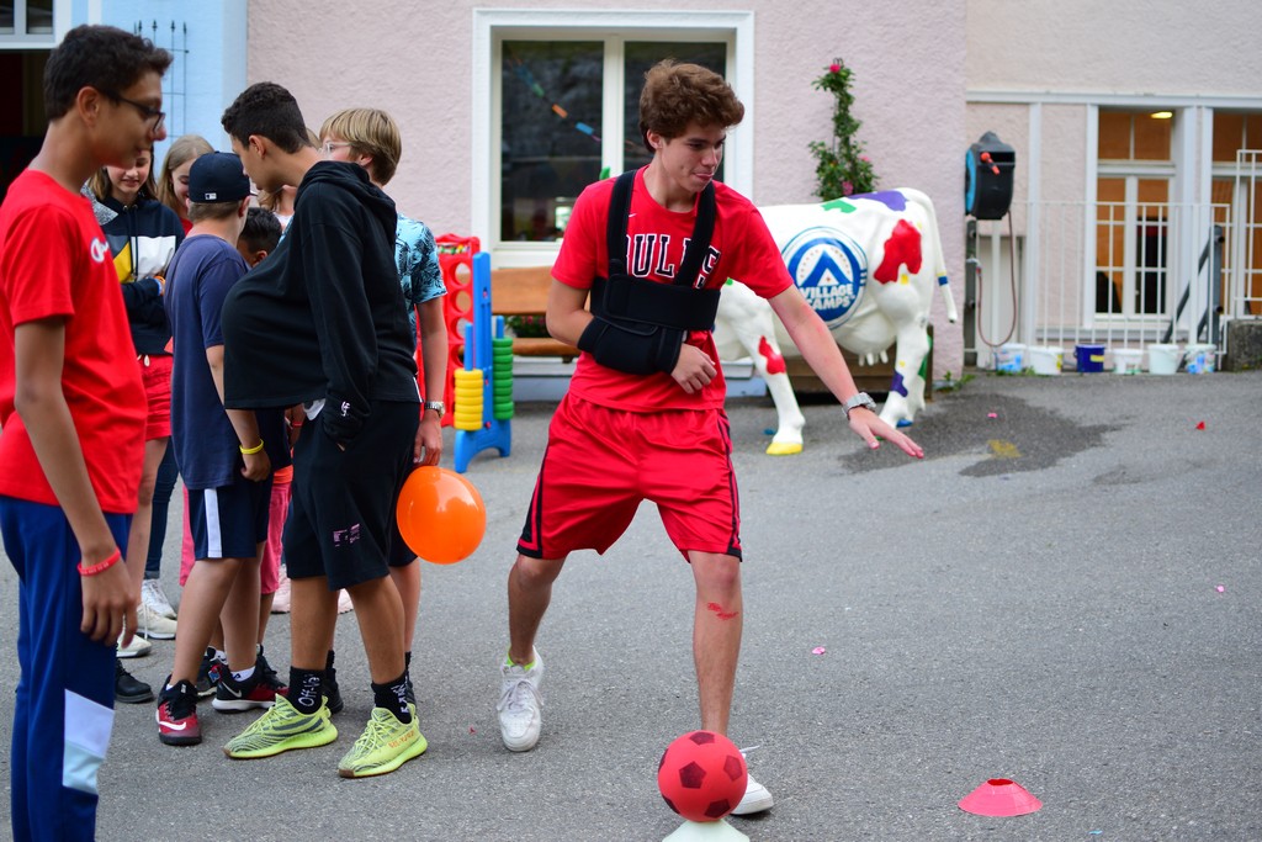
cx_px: 631
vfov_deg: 25.8
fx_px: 1841
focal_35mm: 52
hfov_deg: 37.8
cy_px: 421
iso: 200
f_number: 1.8
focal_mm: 35
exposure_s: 1/250
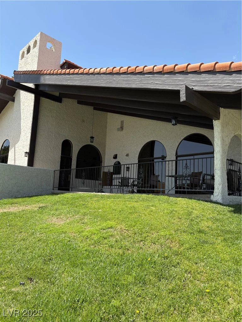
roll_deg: -3.6
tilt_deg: +8.4
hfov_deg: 53.1
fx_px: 242
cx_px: 121
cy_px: 161
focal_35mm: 26
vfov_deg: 67.3
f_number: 1.6
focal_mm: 5.96
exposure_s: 1/1706
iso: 50
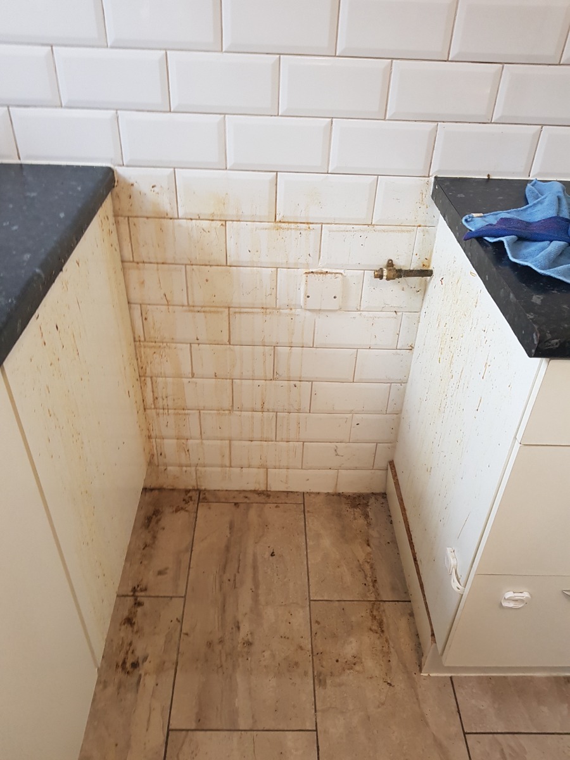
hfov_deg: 53.1
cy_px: 380
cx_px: 285
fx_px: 571
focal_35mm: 26
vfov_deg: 67.3
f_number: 1.7
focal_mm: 4.2
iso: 160
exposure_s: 1/50
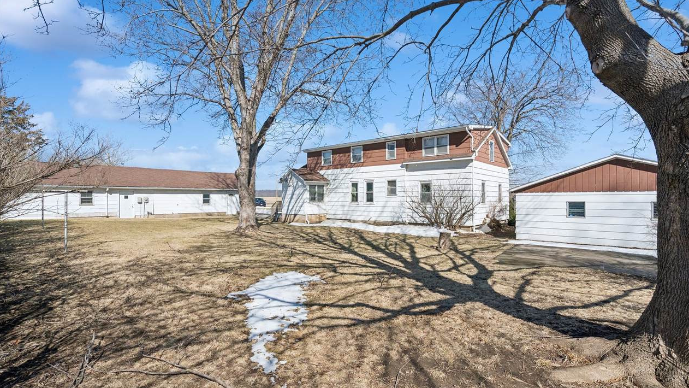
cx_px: 348
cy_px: 194
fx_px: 311
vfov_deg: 63.9
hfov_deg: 95.9
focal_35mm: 17
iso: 1250
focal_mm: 16
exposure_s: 1/5000
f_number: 8
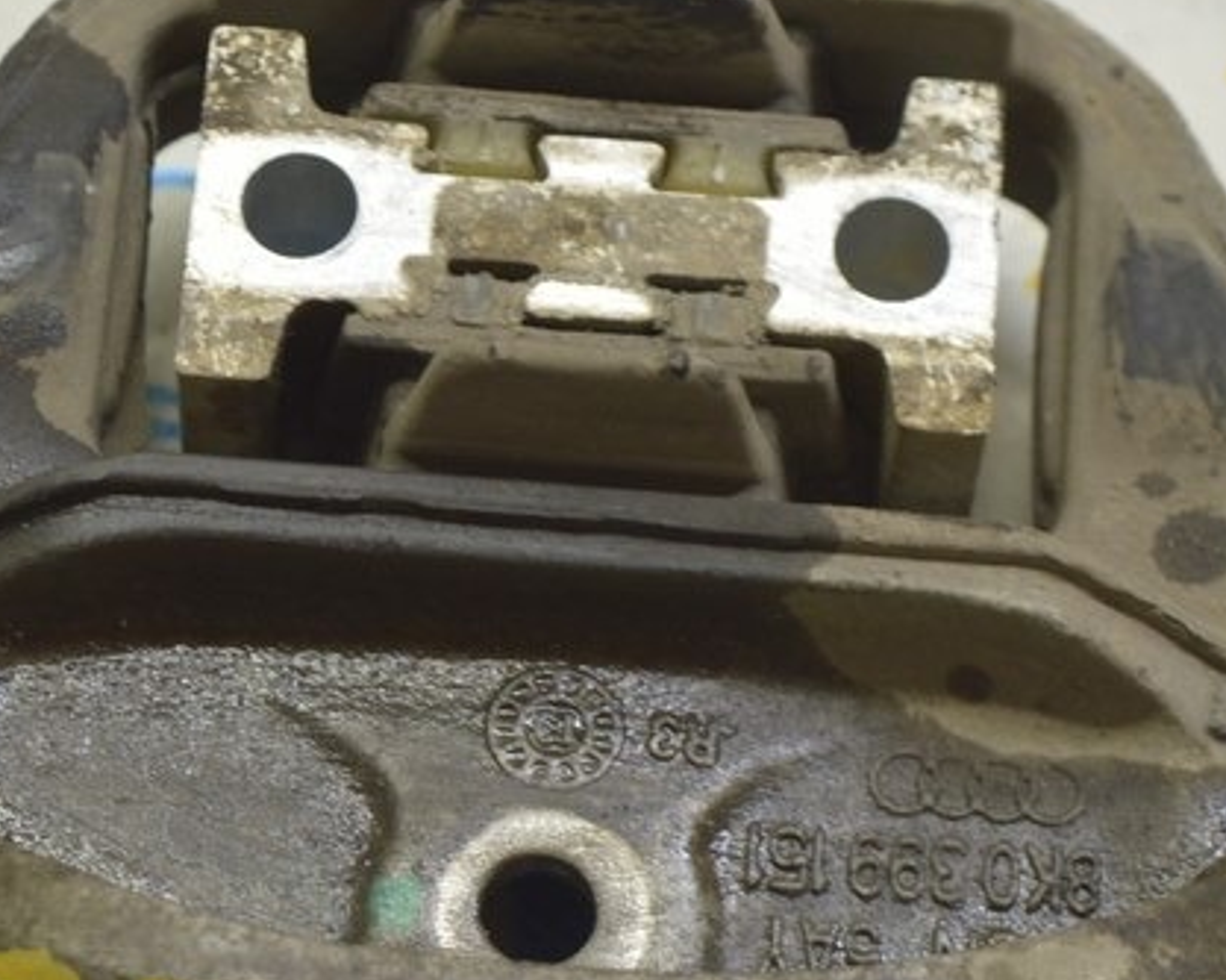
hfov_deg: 11.6
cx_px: 503
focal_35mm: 166
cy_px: 443
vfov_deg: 9.3
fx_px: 6019
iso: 400
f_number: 5.6
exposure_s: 1/20
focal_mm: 48
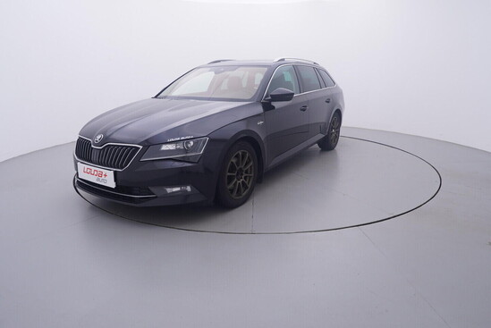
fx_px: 307
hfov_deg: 77.3
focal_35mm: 22
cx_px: 246
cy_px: 164
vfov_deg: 56.2
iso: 200
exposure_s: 1/80
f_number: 5
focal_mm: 15
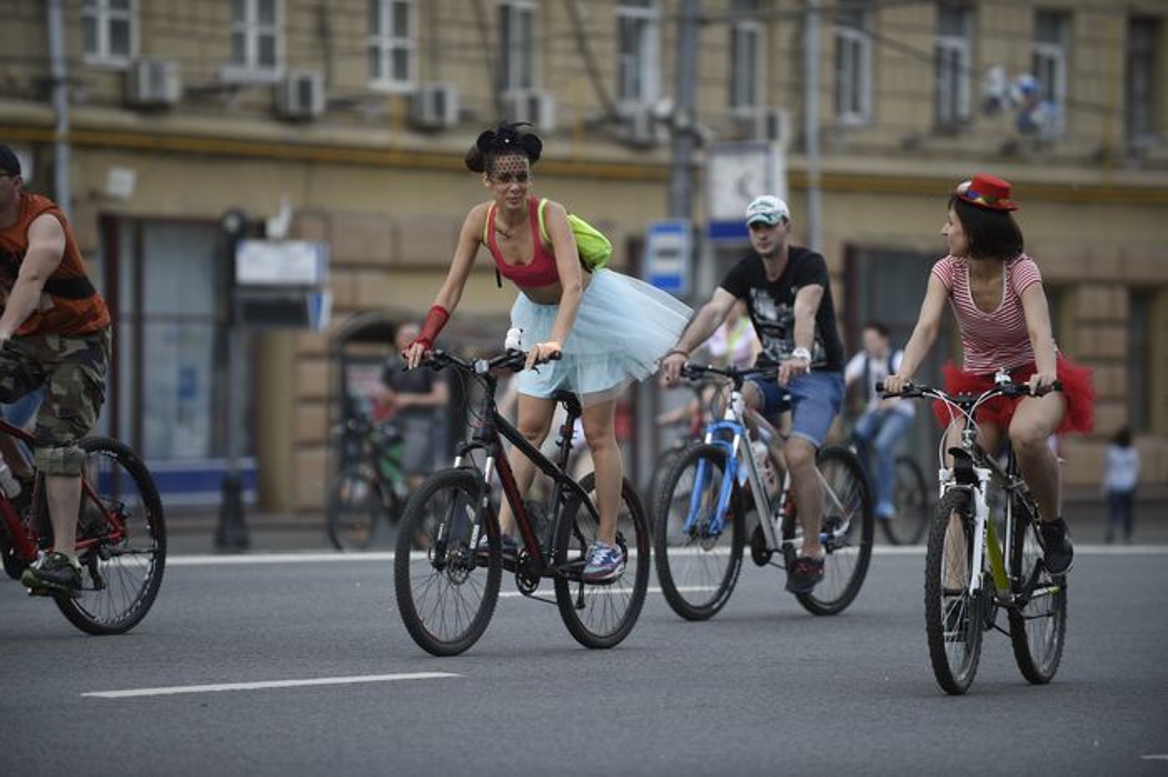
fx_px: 6486
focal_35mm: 200
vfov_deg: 6.9
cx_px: 584
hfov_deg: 10.3
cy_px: 388
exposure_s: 1/500
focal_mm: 200
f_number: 2.8
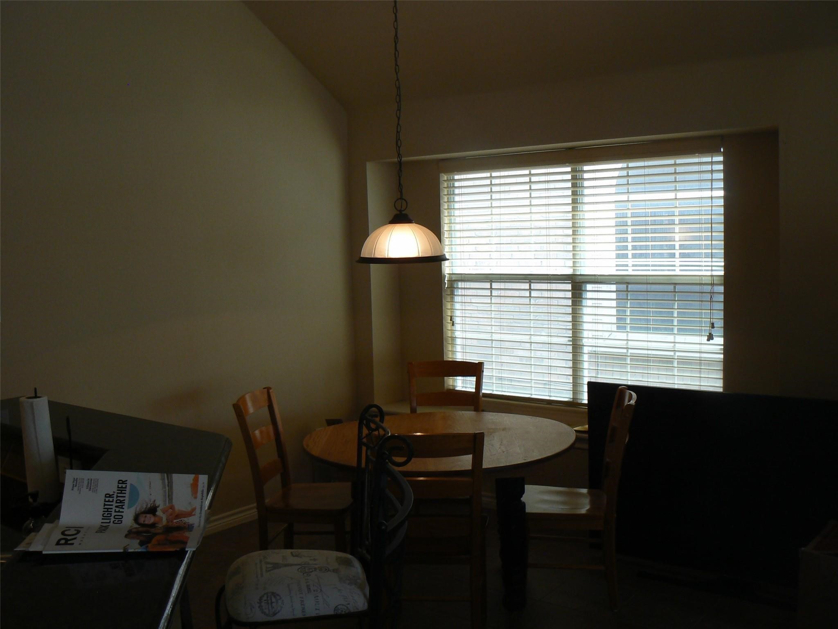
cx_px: 419
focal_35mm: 36
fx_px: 872
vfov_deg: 39.7
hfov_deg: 51.4
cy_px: 314
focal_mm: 6
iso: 80
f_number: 3.6
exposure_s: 1/50
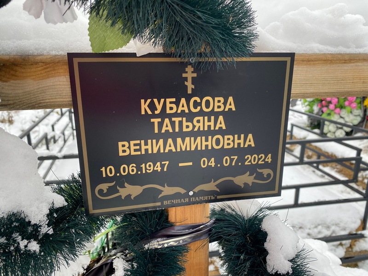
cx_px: 184
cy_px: 138
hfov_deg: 67.3
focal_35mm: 26
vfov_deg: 53.1
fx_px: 276
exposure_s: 1/122
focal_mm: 4.25
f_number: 1.8
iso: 80
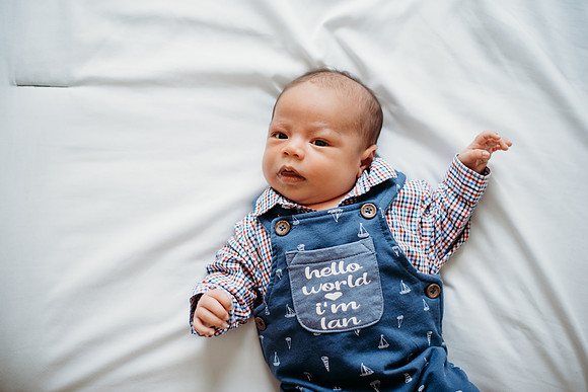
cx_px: 294
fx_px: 817
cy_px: 196
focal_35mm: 50
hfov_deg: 39.6
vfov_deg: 27.0
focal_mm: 50
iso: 500
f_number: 2
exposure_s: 1/500
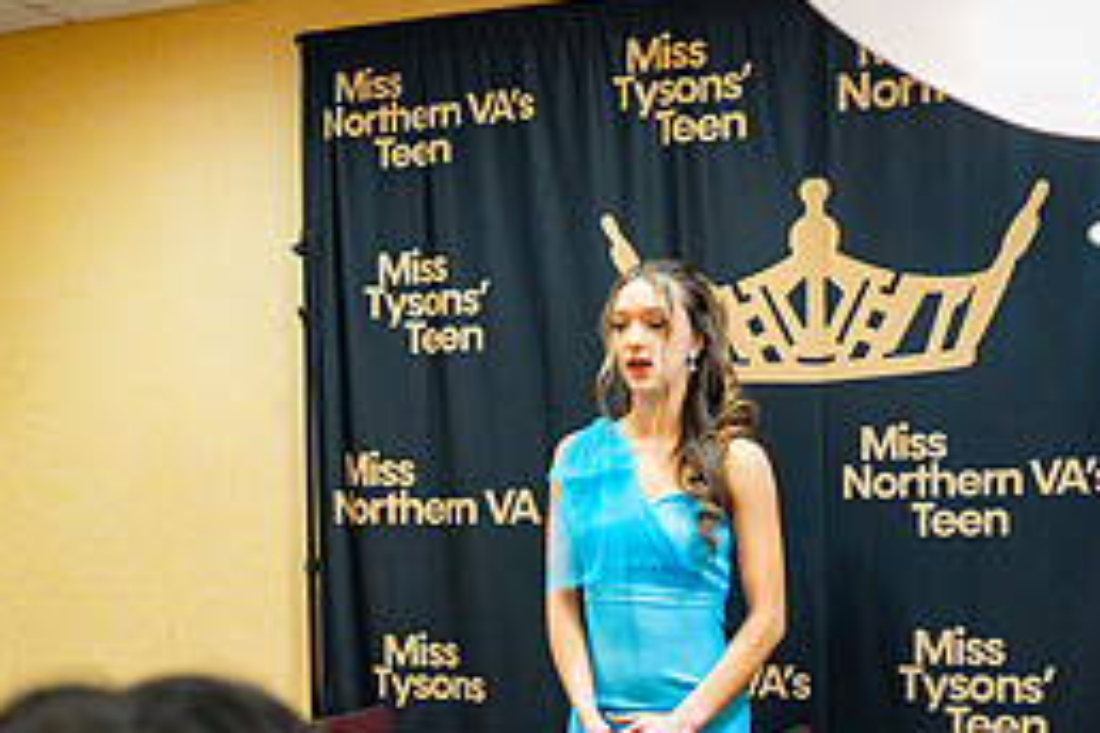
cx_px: 546
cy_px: 680
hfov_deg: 36.9
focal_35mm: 54
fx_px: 1650
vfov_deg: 24.3
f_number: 2.8
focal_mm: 24
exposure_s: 1/125
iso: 1600
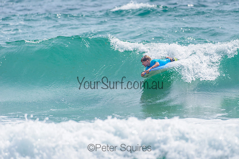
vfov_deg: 2.2
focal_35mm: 613
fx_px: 4068
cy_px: 72
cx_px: 146
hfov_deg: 3.4
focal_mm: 500
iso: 160
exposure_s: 1/2000
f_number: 5.6
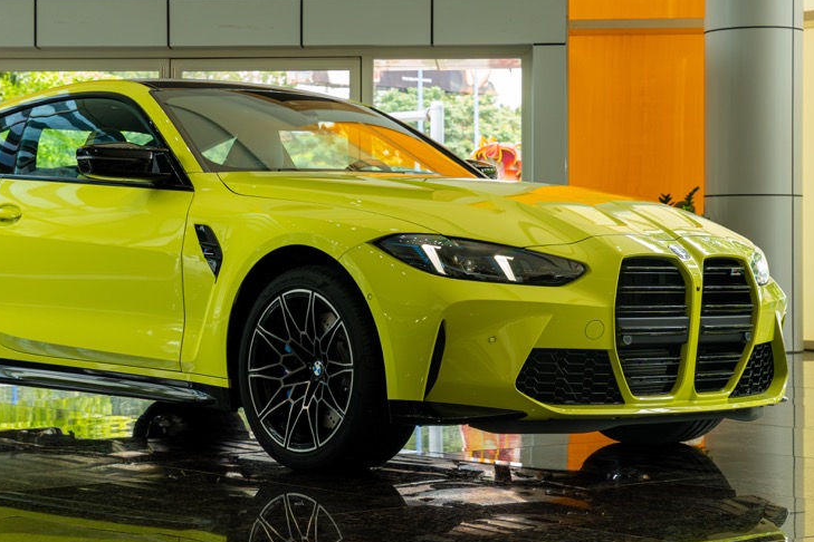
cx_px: 327
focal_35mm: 86
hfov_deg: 23.6
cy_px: 205
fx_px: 1948
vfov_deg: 15.8
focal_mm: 49.1
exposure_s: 1/100
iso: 800
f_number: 5.6
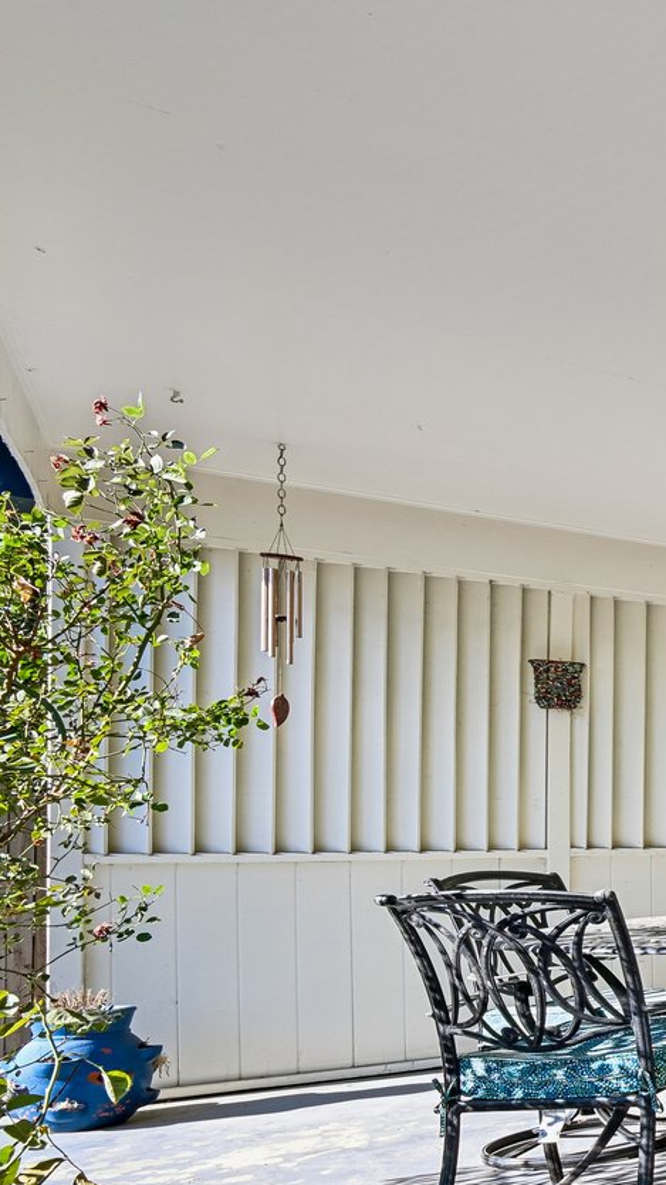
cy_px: 832
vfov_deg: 53.7
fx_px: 1130
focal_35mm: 36
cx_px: 1363
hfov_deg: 18.7
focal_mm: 14
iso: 64
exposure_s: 1/30
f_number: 9
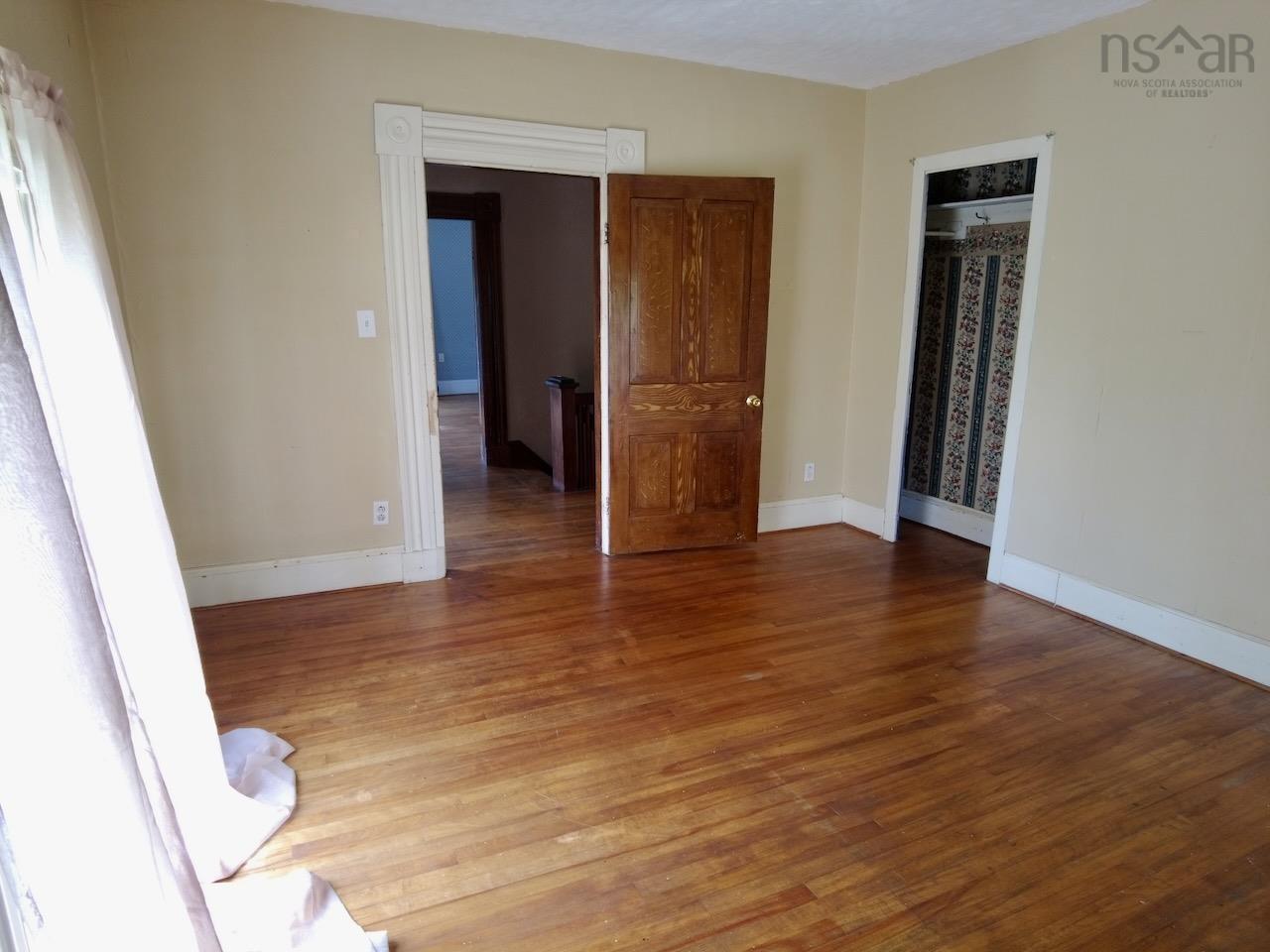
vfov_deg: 66.0
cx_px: 635
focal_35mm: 20
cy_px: 476
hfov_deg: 81.7
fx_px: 734
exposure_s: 1/15
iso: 100
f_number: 1.8
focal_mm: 4.4
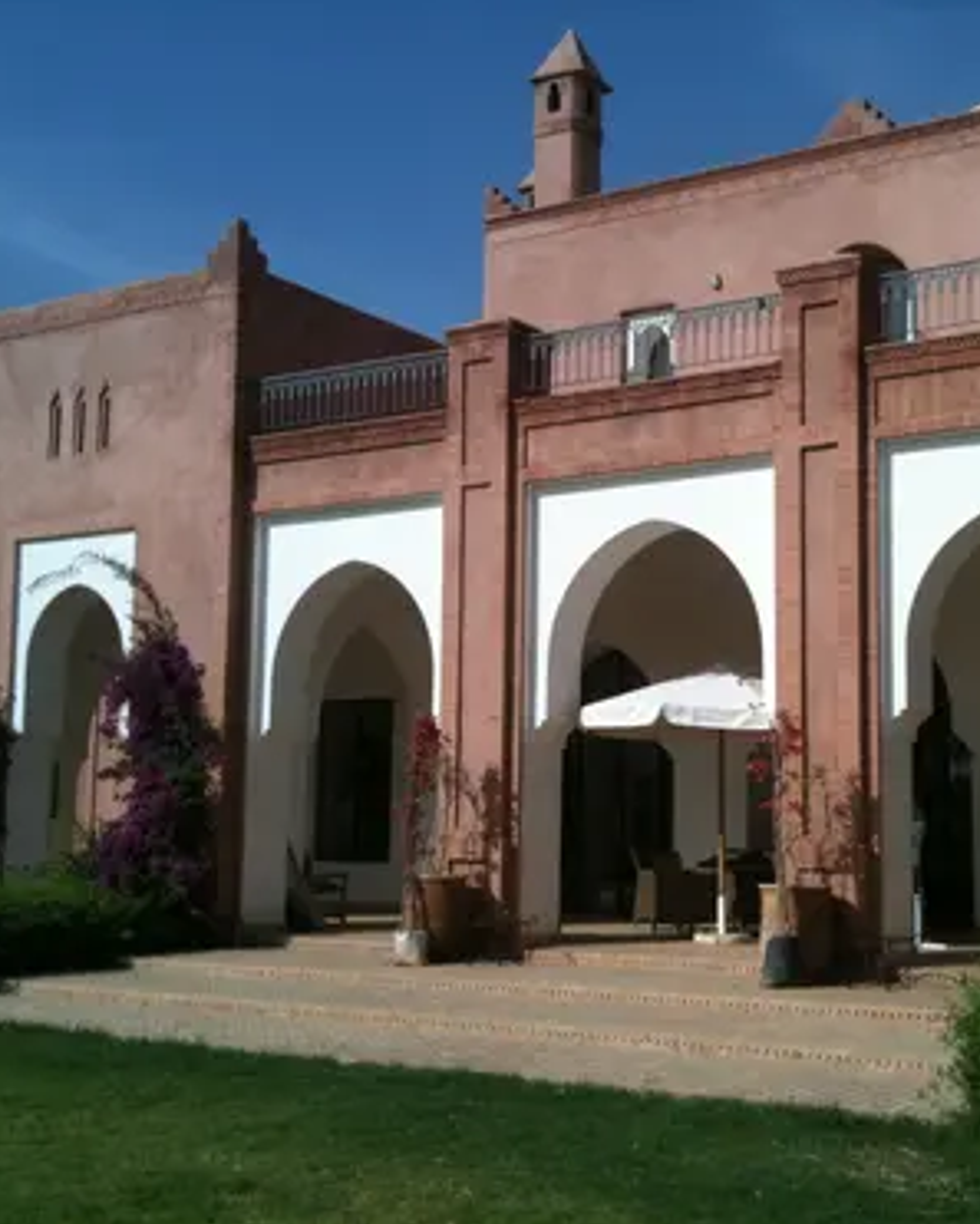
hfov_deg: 32.6
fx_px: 1667
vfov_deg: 40.3
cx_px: 620
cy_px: 609
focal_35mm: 46
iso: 64
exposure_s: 1/2126
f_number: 2.8
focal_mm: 3.85
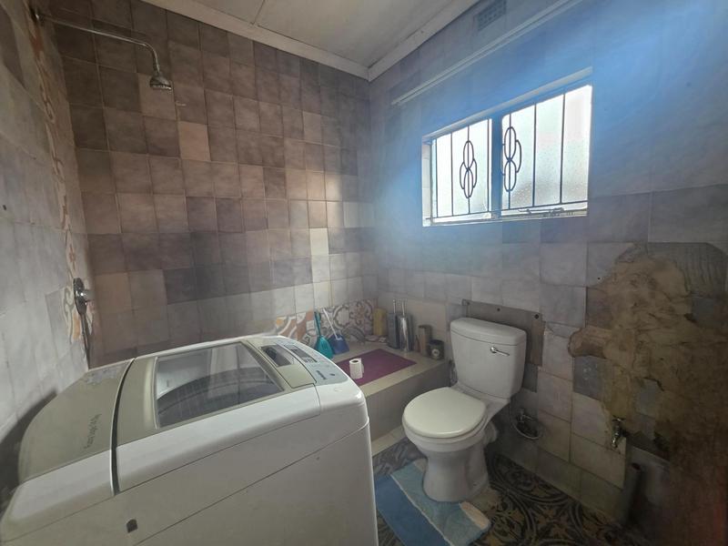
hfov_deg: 106.2
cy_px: 273
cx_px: 364
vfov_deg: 89.9
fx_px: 273
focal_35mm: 13
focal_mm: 2.2
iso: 500
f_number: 1.9
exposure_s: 1/370
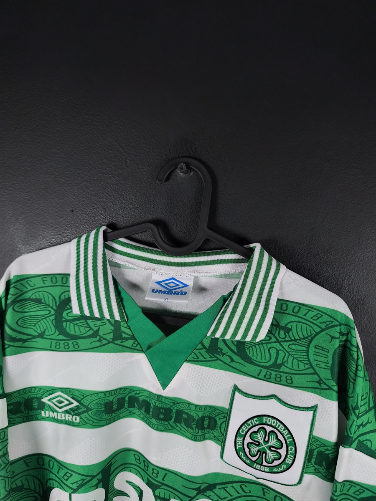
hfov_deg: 58.9
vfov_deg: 73.9
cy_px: 250
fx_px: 333
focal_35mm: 23
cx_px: 188
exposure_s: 1/200
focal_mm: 6.57
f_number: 1.6
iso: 400
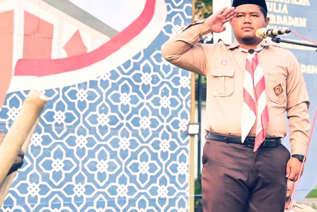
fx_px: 837
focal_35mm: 95
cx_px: 257
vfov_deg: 14.3
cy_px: 48
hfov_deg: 21.2
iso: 8000
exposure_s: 1/8000
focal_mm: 57
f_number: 4
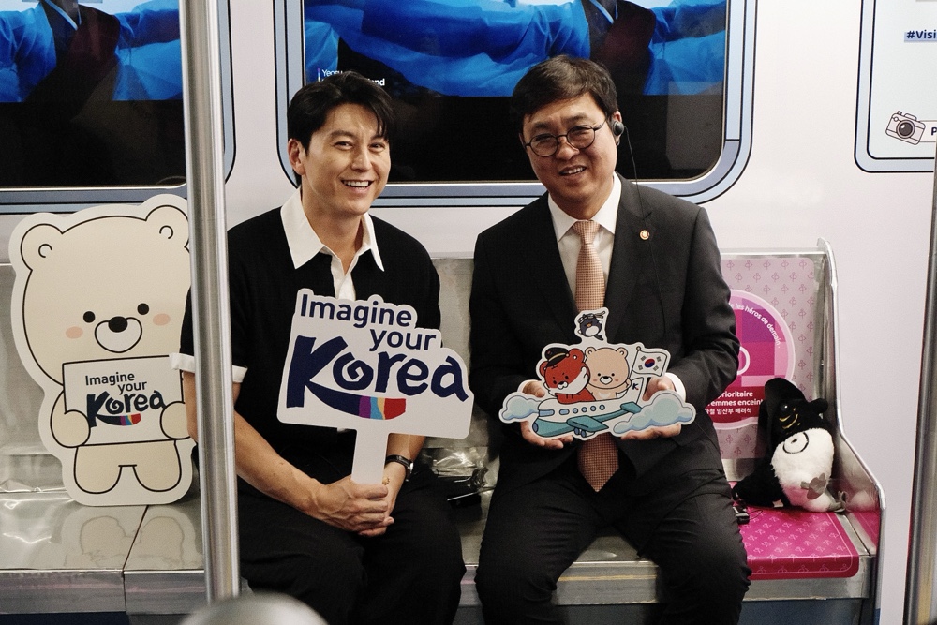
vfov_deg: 20.0
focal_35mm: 68
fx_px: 1770
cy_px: 312
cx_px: 468
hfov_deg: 29.7
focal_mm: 45
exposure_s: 1/140
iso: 8000
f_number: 8
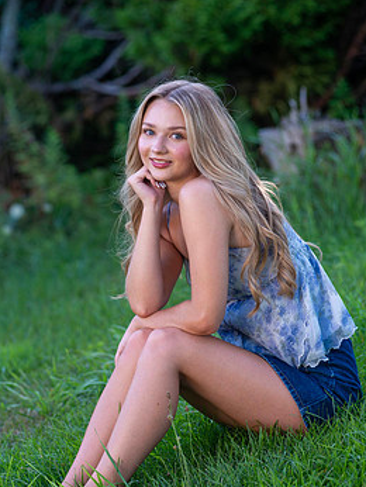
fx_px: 1971
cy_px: 291
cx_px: 173
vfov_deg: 14.1
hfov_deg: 10.6
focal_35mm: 140
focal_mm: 112
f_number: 4
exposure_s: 1/200
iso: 160
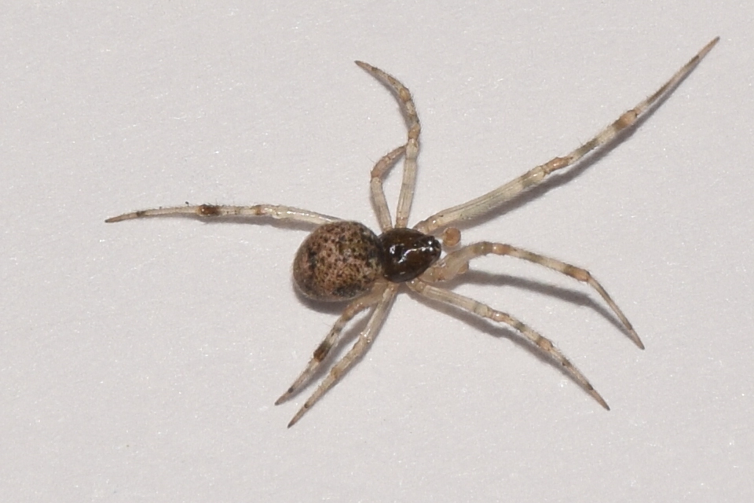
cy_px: 252
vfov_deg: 6.5
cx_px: 377
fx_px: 4398
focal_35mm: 210
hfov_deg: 9.8
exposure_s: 1/200
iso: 100
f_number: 14
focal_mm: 140
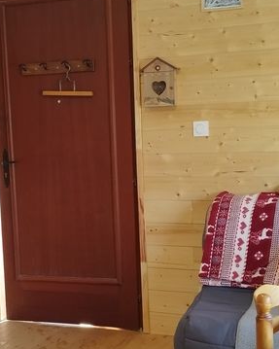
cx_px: 66
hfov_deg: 22.2
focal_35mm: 68
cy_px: 194
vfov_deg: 27.9
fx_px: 702
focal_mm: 5.95
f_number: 1.89
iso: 230
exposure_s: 1/33.3
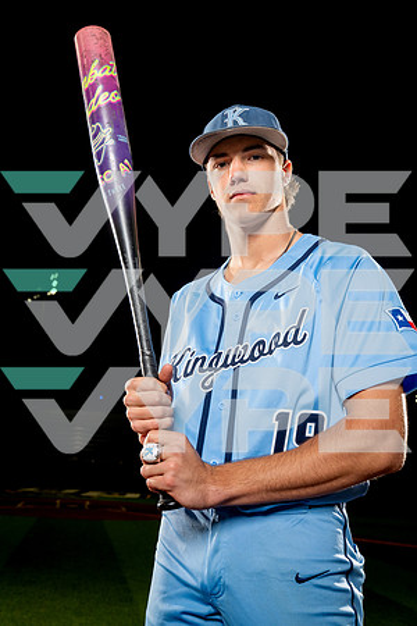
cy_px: 313
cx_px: 208
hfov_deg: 38.9
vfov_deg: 55.8
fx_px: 591
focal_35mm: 34
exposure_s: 1/250
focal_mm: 34
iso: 800
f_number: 5.6
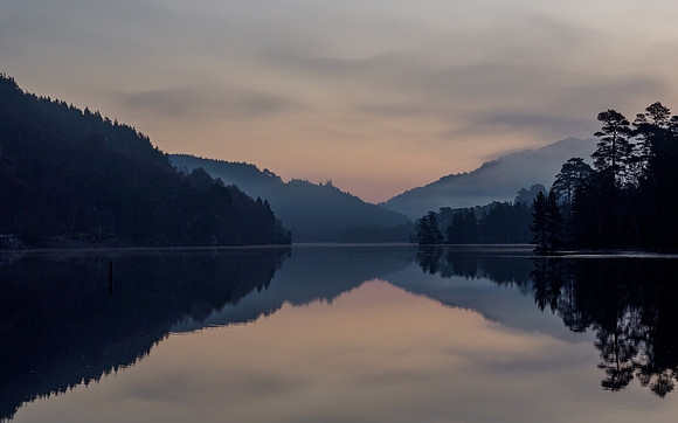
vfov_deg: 15.4
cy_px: 169
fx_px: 1566
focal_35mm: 85
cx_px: 339
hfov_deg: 24.4
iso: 200
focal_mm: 40
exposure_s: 1/160
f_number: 7.1
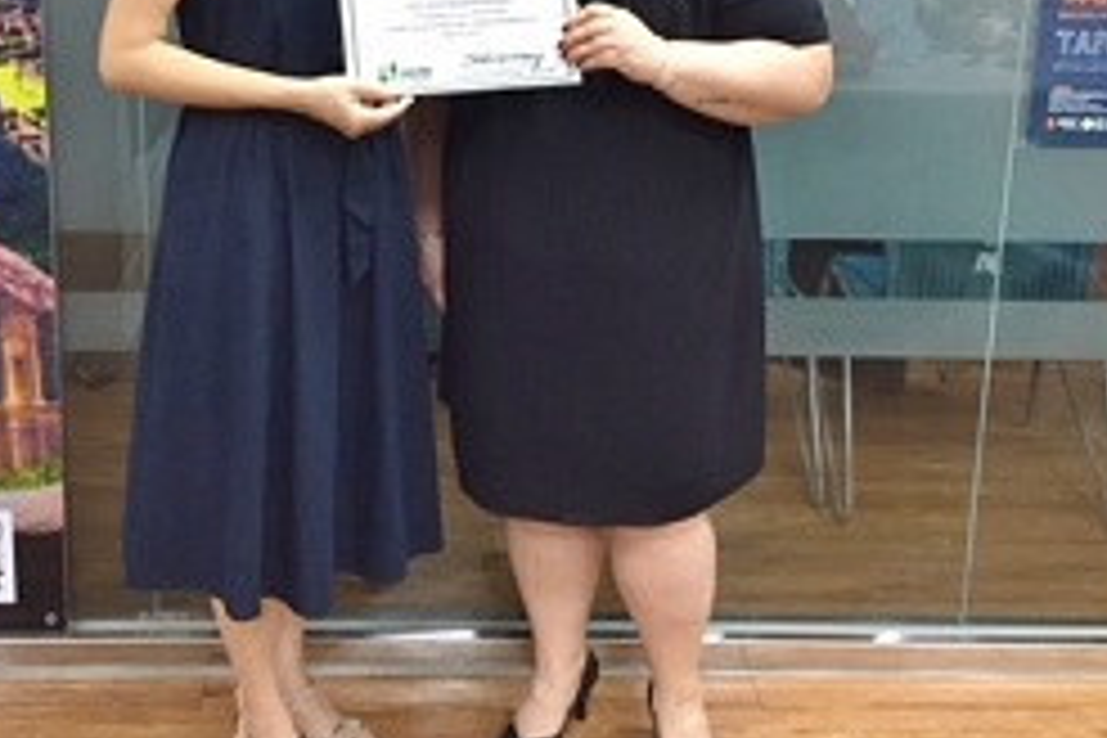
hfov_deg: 40.2
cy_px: 171
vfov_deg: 27.1
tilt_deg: -15.9
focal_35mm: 49
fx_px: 1507
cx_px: 472
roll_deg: -1.7
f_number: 2.2
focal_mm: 4.15
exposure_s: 1/30
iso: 125
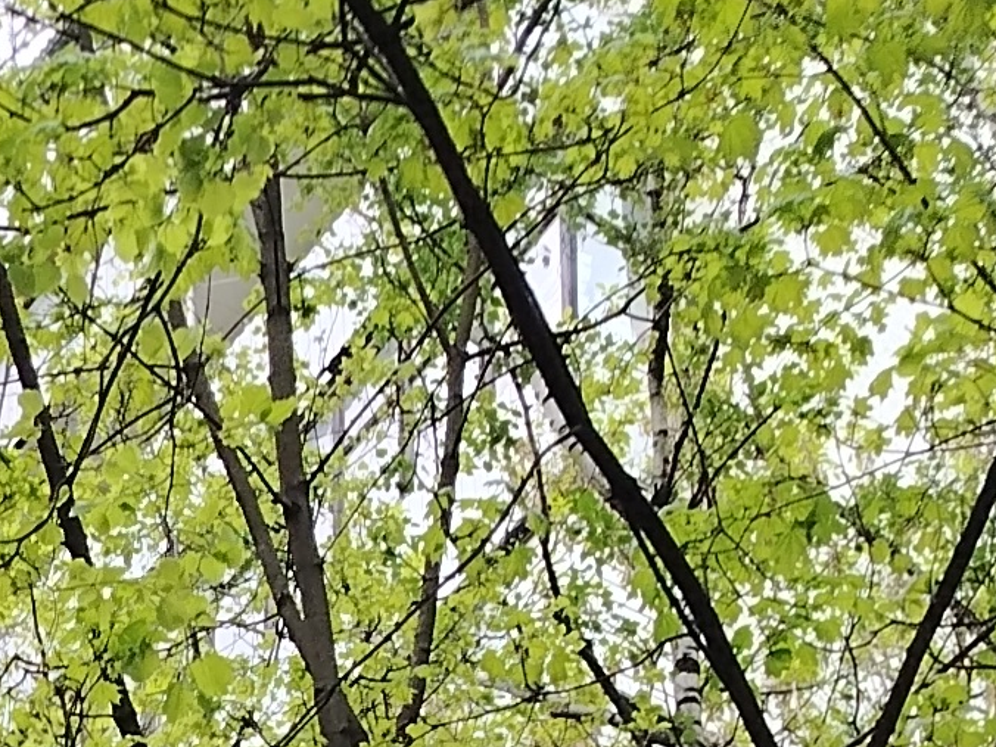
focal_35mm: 142
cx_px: -81
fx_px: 4086
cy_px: 2069
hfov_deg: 13.6
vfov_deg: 8.9
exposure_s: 1/185
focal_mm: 5.25
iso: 100
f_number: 1.75
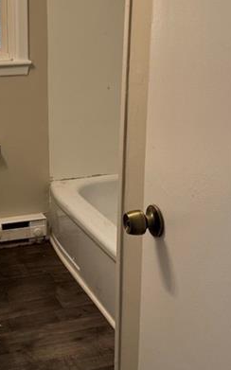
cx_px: 9
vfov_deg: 40.2
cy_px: 150
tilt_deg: -15.8
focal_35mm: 50
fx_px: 504
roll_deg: +1.4
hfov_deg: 24.8
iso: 125
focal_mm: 6.76
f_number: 1.78
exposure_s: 1/120
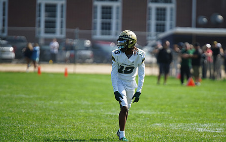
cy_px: 66
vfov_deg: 3.4
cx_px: 137
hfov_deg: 5.4
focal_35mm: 388
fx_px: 2391
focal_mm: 300
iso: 400
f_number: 2.8
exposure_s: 1/4000
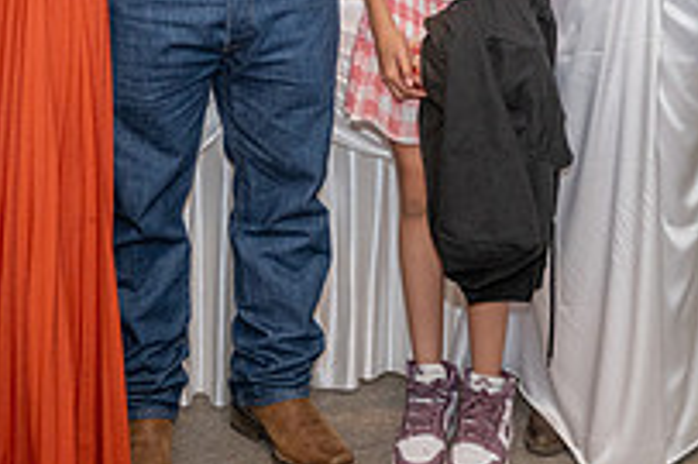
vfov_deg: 15.5
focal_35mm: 85
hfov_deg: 23.9
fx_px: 1647
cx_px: 348
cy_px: -96
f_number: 3.2
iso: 800
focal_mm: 24
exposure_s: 1/160
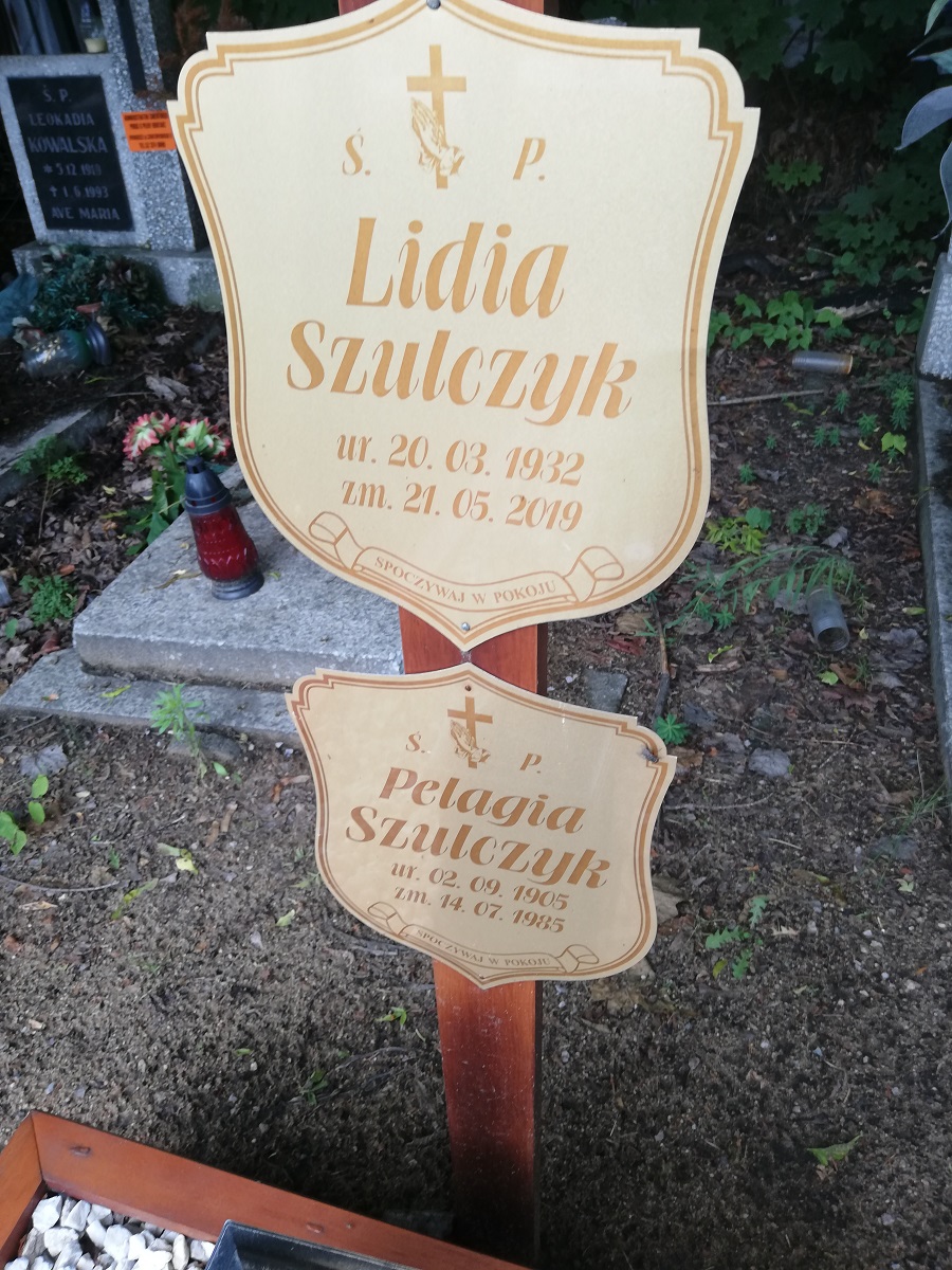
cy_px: 635
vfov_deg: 65.3
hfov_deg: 51.4
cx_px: 476
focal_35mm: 27
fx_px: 990
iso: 50
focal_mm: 3.81
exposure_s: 1/50
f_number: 2.2
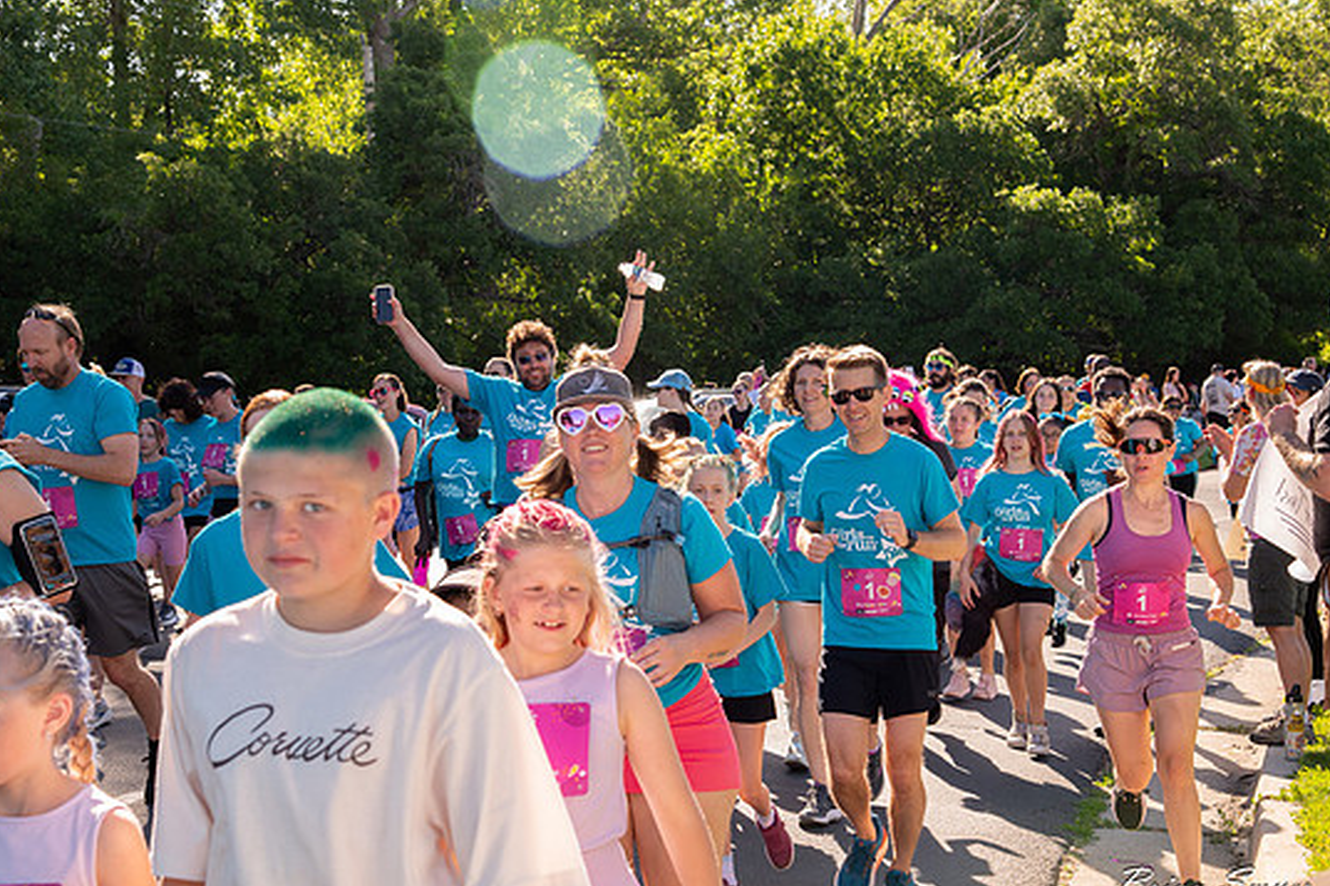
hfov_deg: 31.4
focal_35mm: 64
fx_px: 2364
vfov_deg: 21.2
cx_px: 648
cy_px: 474
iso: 800
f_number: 8
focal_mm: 58
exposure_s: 1/500
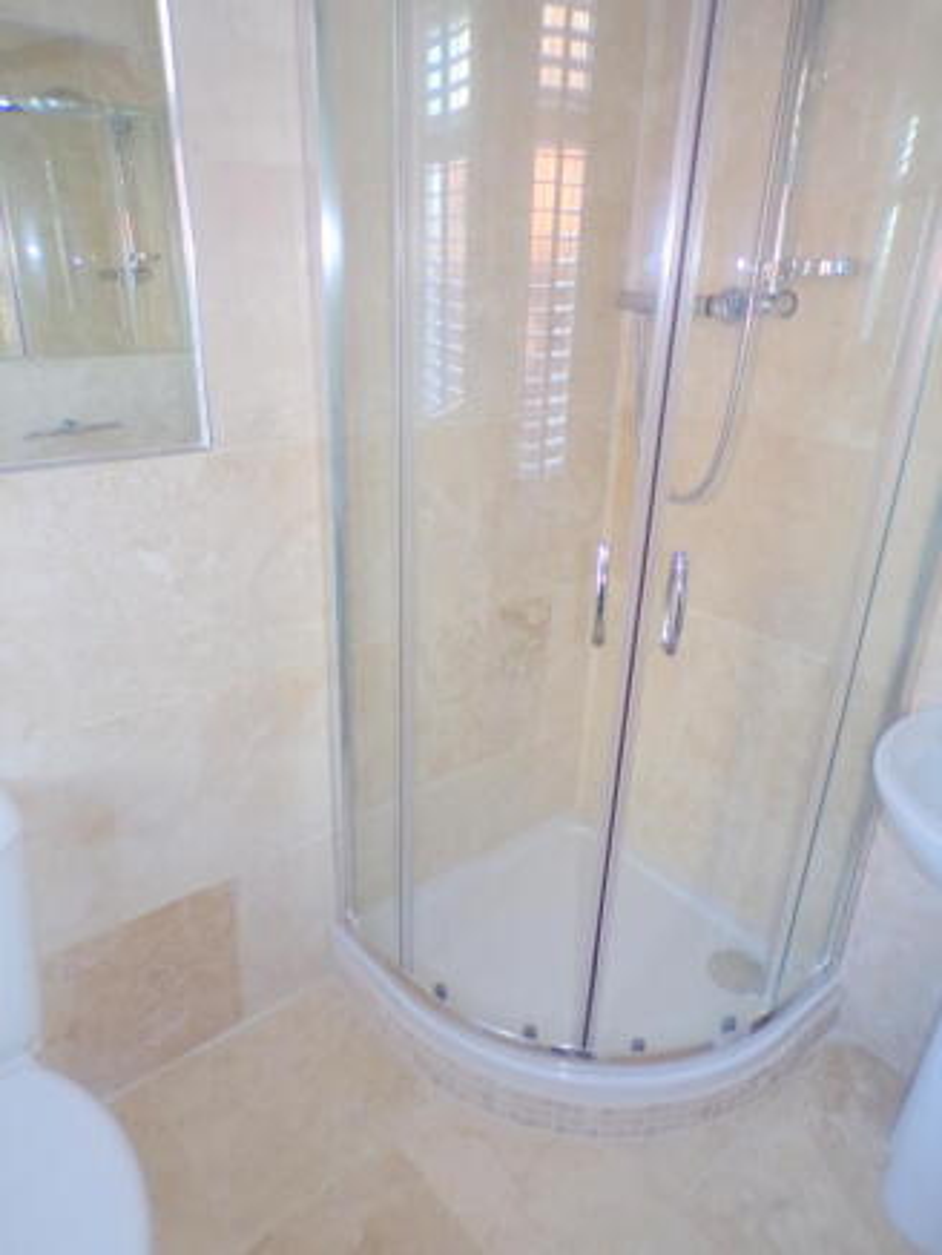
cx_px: 471
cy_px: 628
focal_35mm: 24
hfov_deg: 56.8
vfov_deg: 71.6
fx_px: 870
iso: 200
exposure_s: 1/34
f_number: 3
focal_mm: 4.3
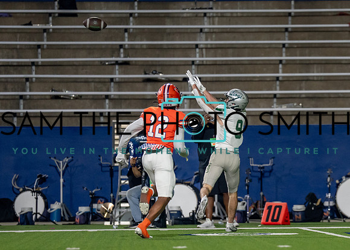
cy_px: 145
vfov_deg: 3.5
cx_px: 319
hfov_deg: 4.9
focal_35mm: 410
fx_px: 4071
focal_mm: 200
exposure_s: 1/1250
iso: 2000
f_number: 2.8
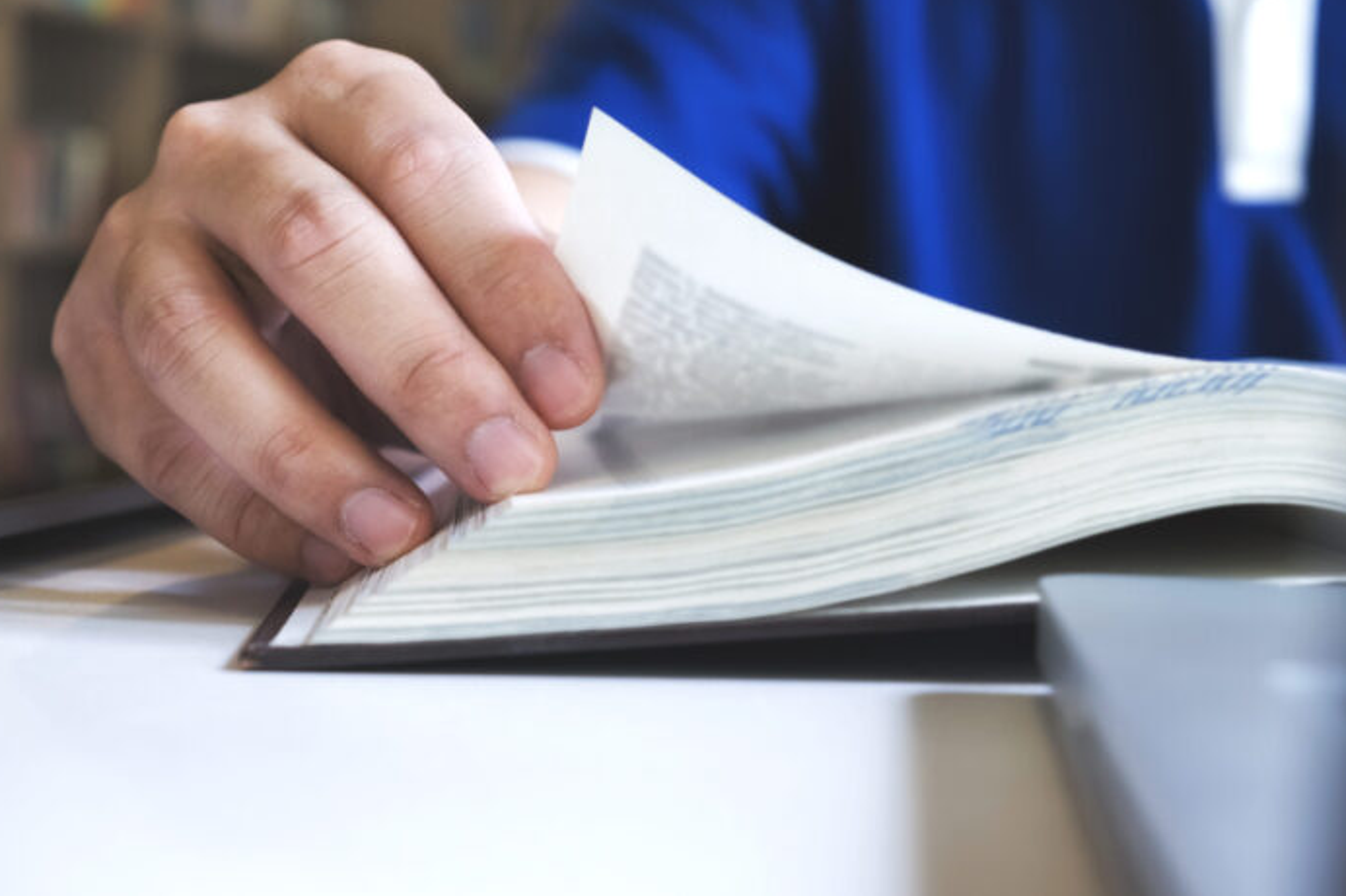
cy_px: 384
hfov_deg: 33.9
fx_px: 2205
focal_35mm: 59
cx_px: 626
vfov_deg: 23.0
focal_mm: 34.3
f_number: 4.5
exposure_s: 1/125
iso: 800
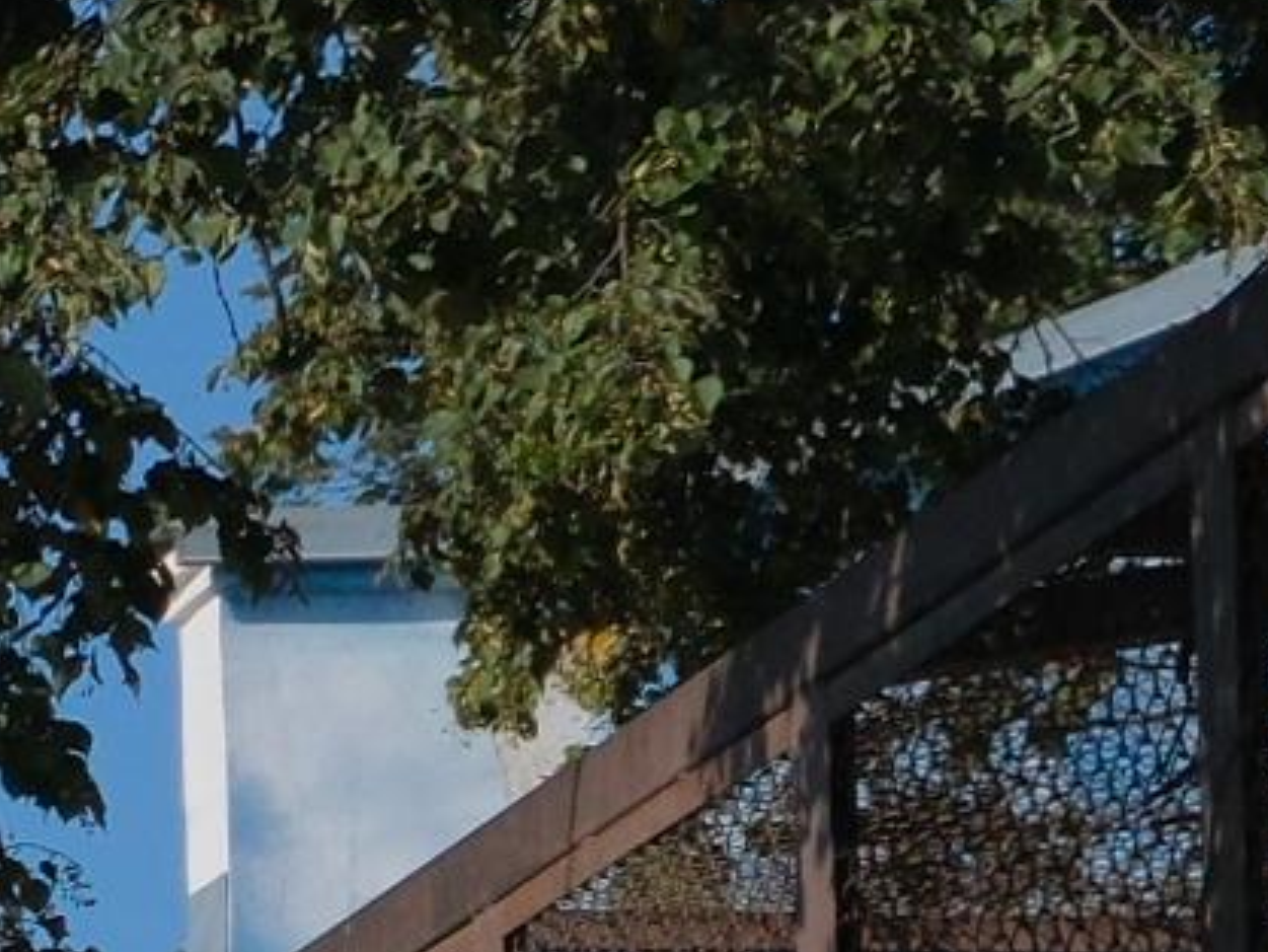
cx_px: -1438
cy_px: 1755
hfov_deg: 6.3
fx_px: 11066
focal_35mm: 302
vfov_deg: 4.9
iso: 640
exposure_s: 1/5000
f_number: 4.5
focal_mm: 28.2
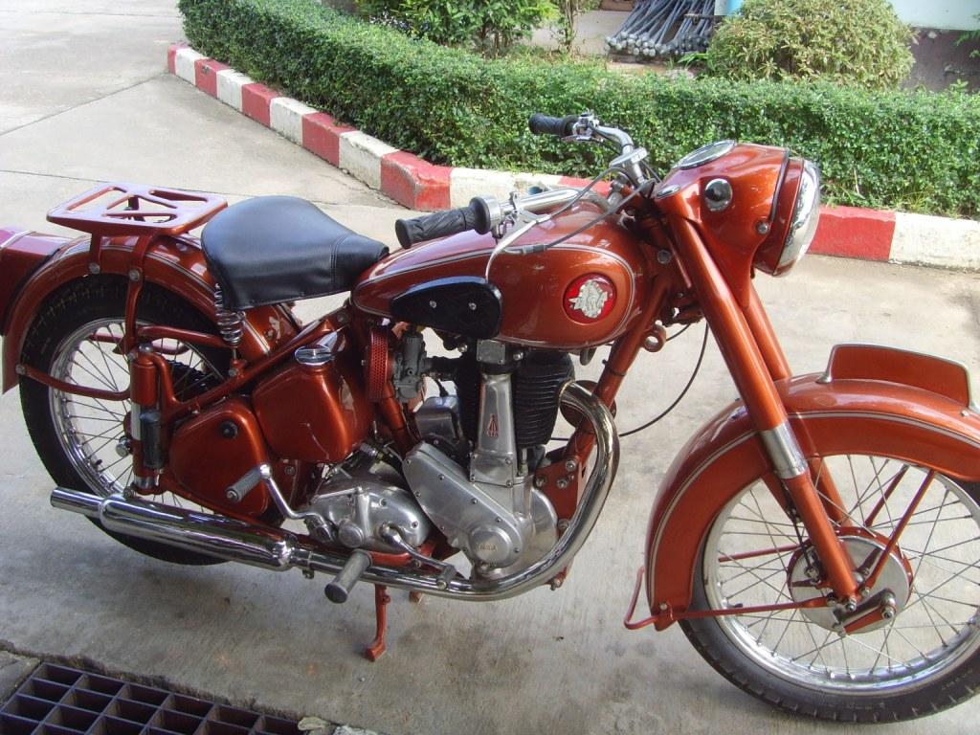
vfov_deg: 36.8
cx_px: 490
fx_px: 1104
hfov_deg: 47.9
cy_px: 368
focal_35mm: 39
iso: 80
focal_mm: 6.6
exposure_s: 1/125
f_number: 3.5
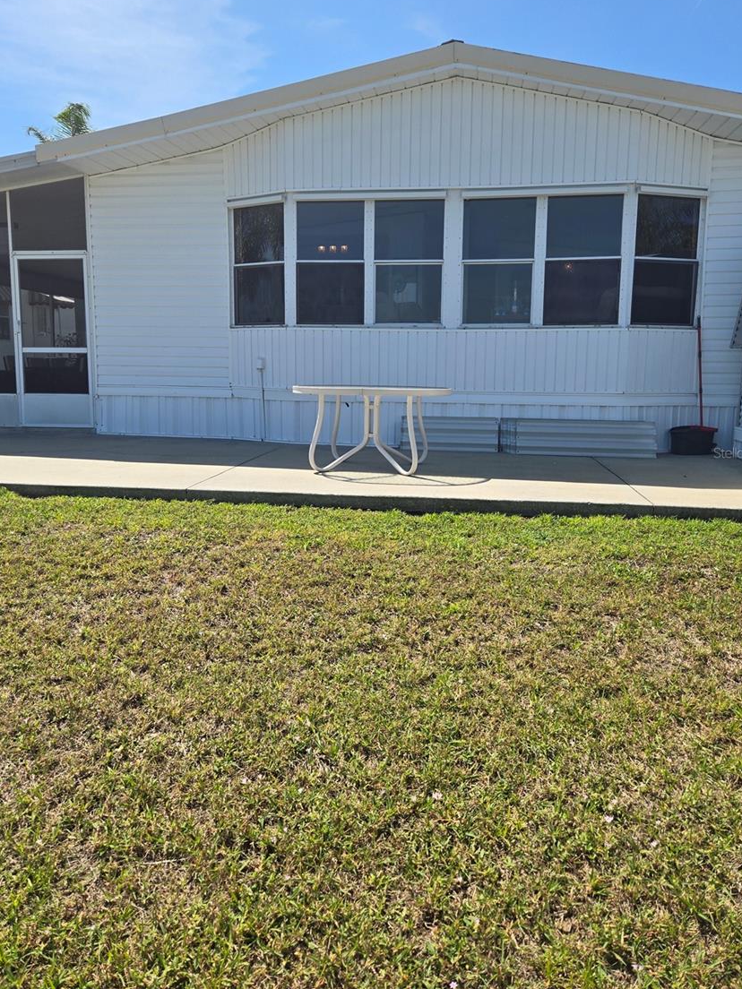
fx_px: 715
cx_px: 374
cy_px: 452
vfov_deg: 69.3
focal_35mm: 25
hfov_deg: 54.9
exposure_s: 1/1967
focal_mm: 5.4
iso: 25
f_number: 1.8
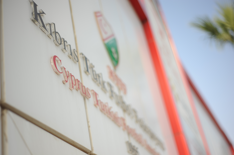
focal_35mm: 50
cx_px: 117
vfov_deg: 27.0
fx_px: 325
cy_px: 78
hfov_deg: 39.6
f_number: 1.8
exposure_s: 1/3200
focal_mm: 50
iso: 200
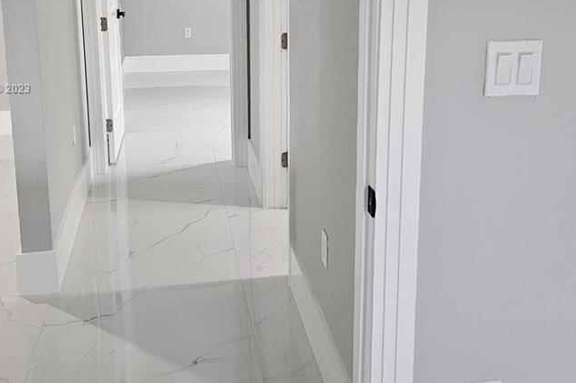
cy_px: 89
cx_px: 271
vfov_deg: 29.3
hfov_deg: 43.6
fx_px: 720
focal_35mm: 45
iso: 1000
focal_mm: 6.3
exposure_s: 1/120
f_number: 1.7
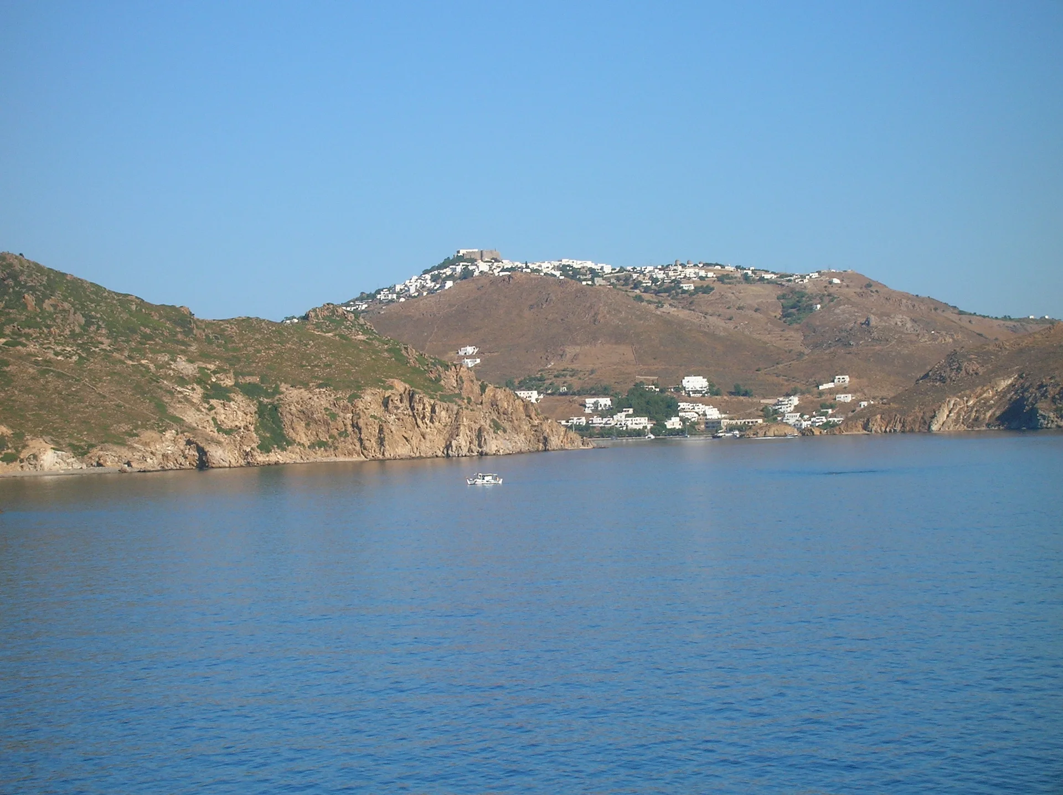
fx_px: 3130
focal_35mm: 102
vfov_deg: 14.5
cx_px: 532
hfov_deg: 19.3
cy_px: 398
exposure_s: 1/170
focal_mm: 17.1
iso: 50
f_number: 8.2
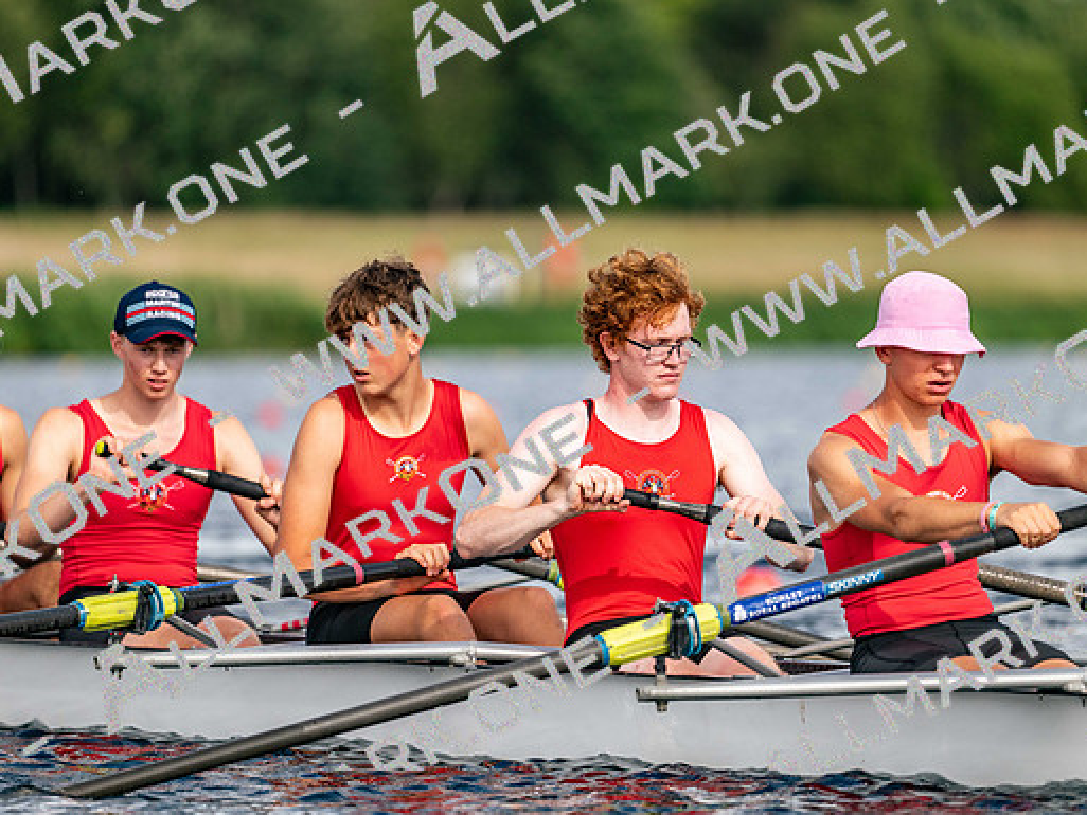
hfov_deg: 4.6
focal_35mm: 435
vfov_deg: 3.4
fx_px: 13663
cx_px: 530
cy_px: 408
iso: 450
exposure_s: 1/2500
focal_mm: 400
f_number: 4.5
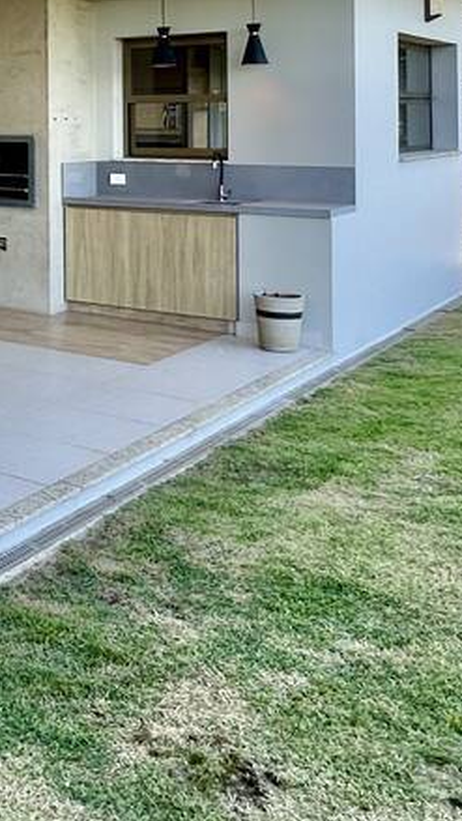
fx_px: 1089
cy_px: 110
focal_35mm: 50
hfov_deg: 19.5
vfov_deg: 38.9
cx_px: -303
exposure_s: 1/195
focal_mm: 2.22
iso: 40
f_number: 2.2
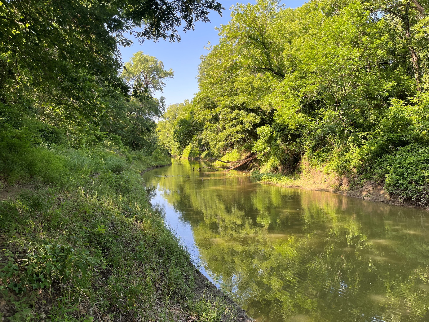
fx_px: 322
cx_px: 214
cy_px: 161
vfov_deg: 53.1
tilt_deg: -2.3
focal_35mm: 26
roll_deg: +1.6
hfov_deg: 67.3
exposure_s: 1/394
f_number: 1.6
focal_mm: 5.1
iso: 50
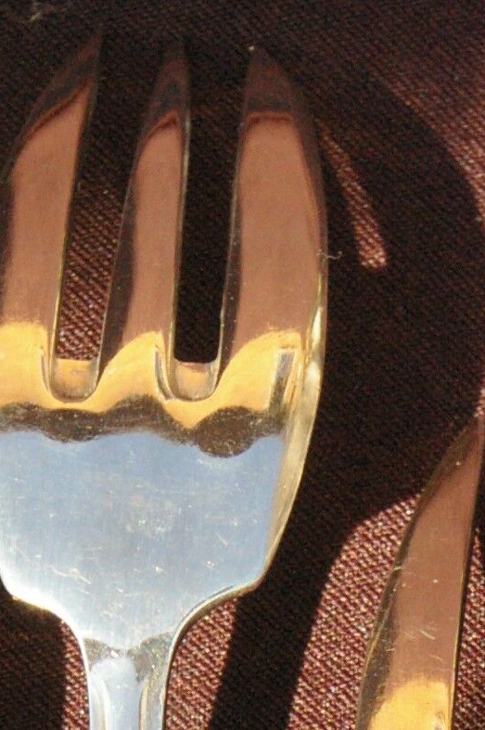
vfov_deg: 12.5
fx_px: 3017
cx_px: 686
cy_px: 1347
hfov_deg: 9.0
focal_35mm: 149
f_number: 8
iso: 1600
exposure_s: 1/350
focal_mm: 26
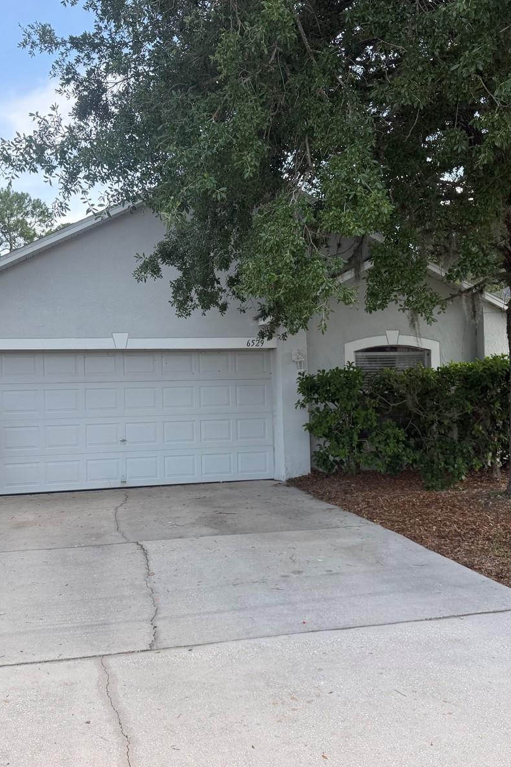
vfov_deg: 55.8
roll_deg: +1.3
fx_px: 724
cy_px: 381
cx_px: 238
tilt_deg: +0.8
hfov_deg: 38.9
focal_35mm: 34
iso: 100
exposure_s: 1/909
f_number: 1.78
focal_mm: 6.76
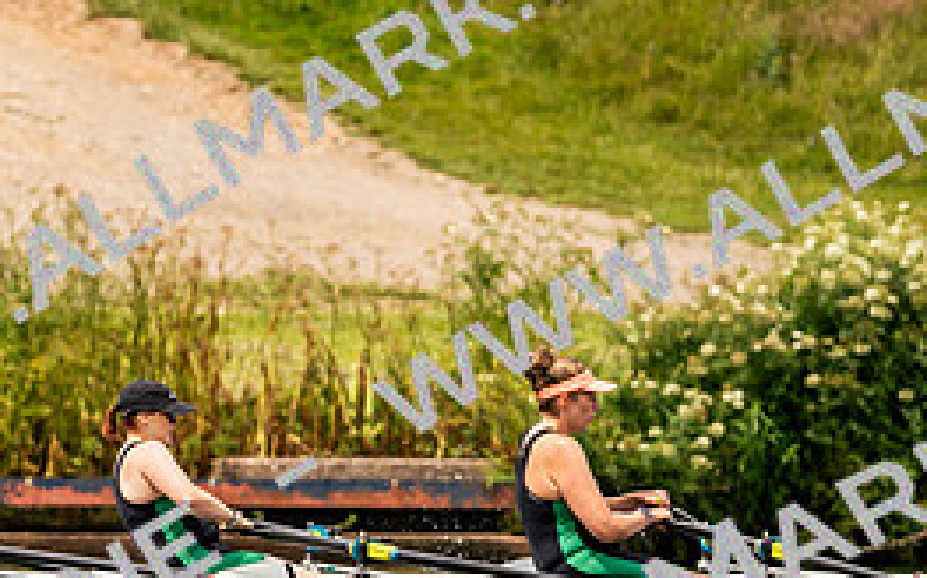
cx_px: 116
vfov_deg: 1.3
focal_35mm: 1032
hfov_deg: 2.0
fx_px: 26055
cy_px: 492
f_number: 6.3
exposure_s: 1/2000
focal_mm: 459
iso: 200
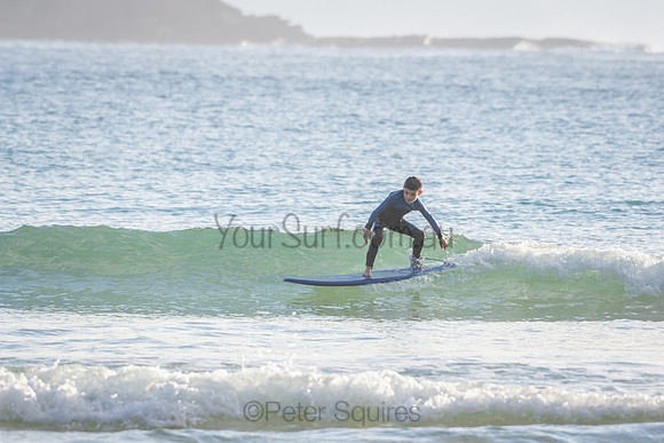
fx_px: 8025
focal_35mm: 435
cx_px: 332
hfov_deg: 4.7
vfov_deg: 3.2
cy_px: 222
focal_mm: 290
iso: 100
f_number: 6.3
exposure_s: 1/400
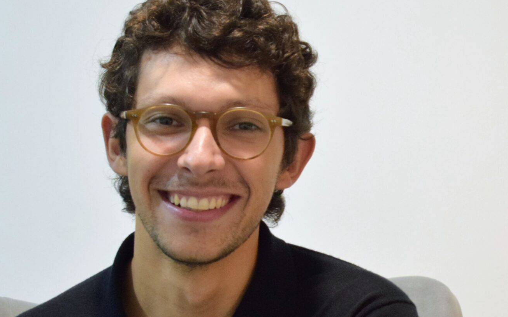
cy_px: 219
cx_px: 373
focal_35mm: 114
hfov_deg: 18.2
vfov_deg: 11.5
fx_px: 1578
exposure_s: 1/60
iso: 1800
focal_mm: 38
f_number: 4.8
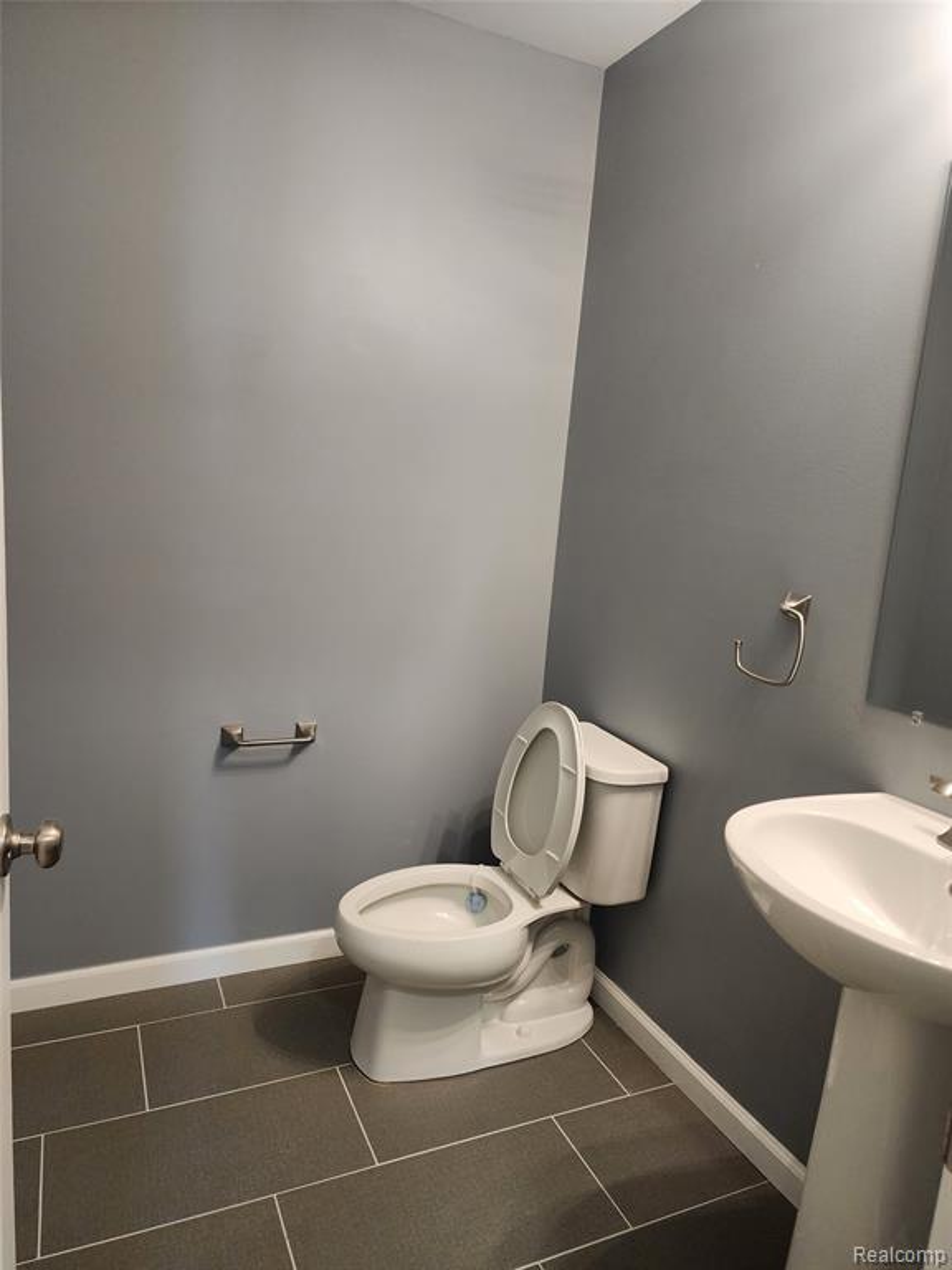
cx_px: 476
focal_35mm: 23
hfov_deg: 58.9
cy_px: 635
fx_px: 843
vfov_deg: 73.9
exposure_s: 1/120
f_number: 1.8
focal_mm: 6.4
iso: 320
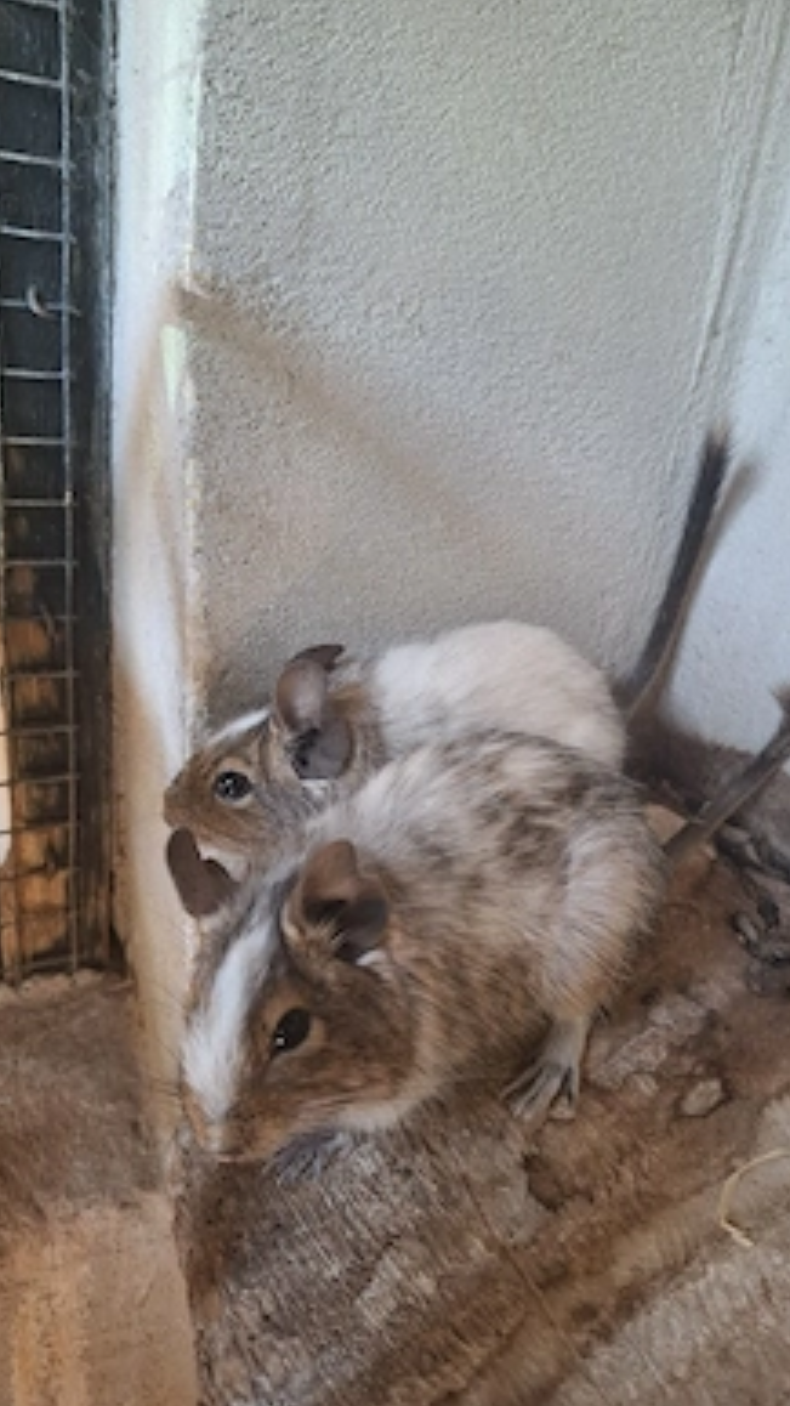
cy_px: 718
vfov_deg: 71.9
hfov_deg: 43.7
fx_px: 969
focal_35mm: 26
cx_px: 532
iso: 200
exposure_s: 1/50
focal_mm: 5.54
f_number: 1.8
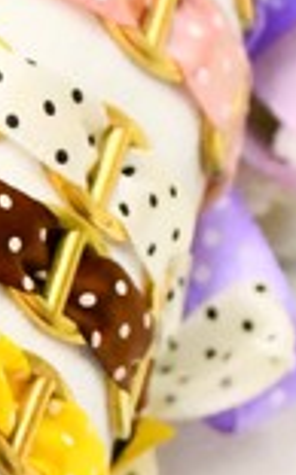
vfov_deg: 6.3
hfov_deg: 3.9
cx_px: -262
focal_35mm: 334
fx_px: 4327
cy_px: 521
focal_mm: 42
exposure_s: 1/1250
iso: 16000
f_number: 5
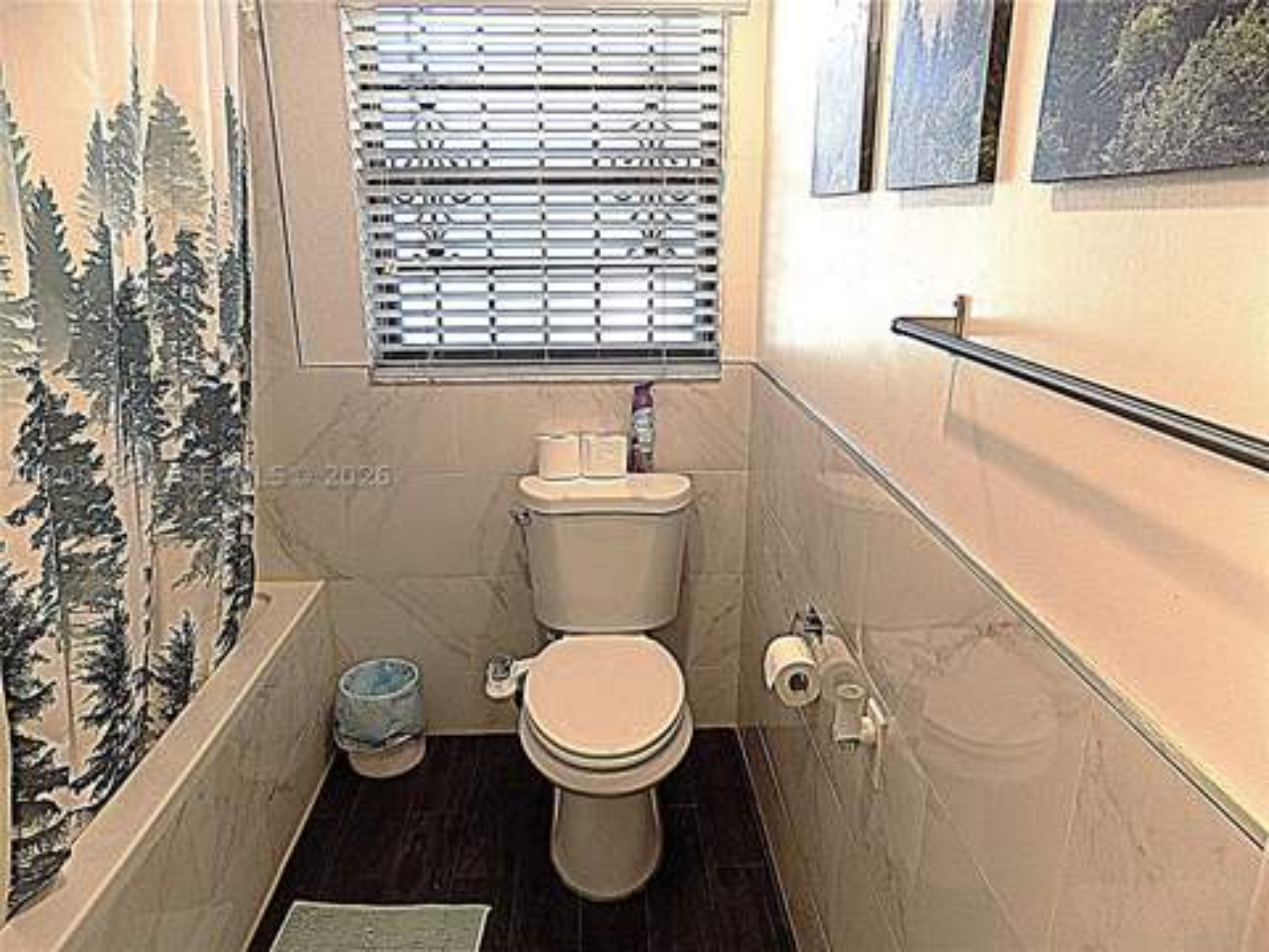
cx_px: 634
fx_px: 843
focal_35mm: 23
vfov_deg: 58.9
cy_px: 476
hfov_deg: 73.9
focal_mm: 4
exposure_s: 1/30
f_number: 3.1
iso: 100
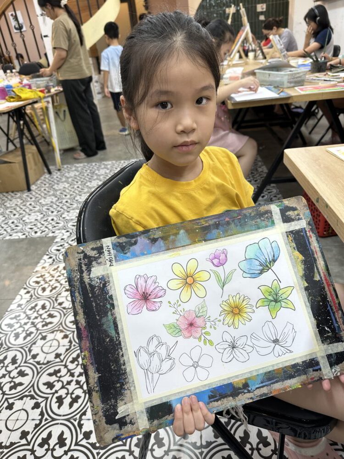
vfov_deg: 71.6
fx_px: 318
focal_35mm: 24
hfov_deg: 56.8
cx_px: 172
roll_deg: +6.9
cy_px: 230
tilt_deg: -29.4
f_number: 1.78
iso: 64
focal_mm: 6.86
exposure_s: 1/100
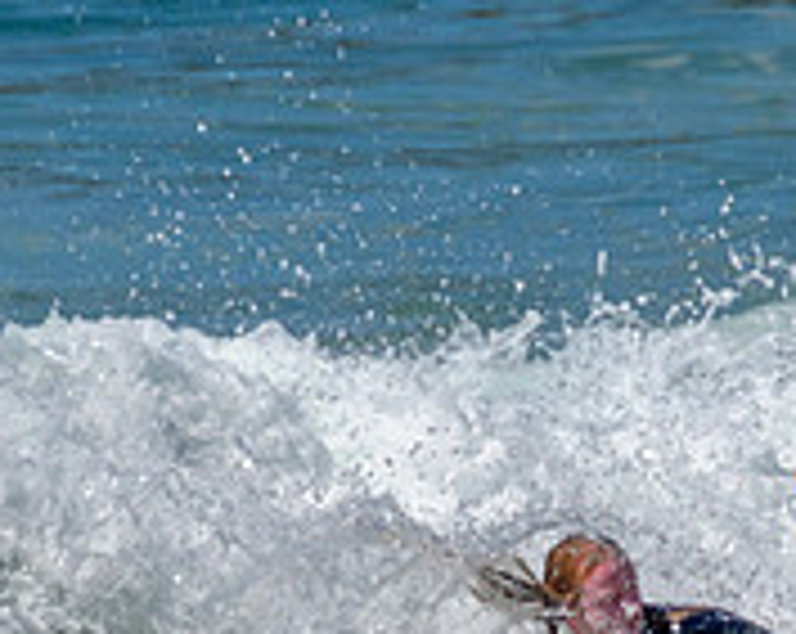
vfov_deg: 0.5
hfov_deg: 0.6
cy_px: 641
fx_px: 79684
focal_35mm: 3388
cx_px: 657
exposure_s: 1/2000
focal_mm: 800
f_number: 11
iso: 640
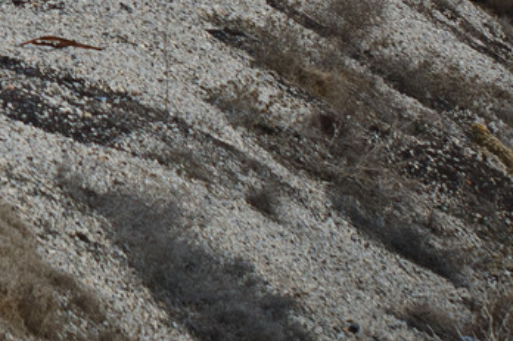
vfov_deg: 2.4
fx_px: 8239
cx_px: -731
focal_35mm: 579
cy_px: -314
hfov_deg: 3.5
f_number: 4
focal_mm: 70
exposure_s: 1/640
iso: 200
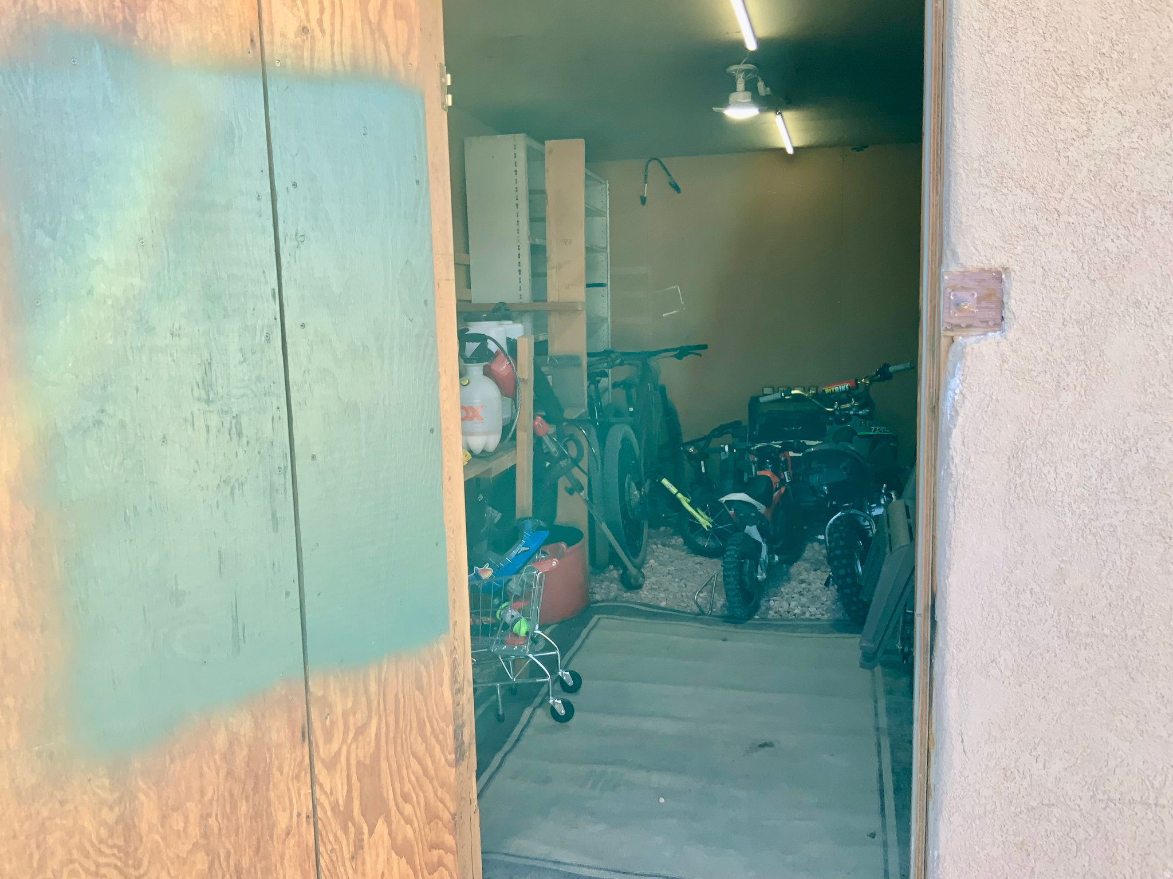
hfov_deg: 61.7
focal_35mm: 29
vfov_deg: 48.2
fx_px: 983
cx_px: 586
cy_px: 440
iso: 16
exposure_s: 1/138
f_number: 1.8
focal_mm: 3
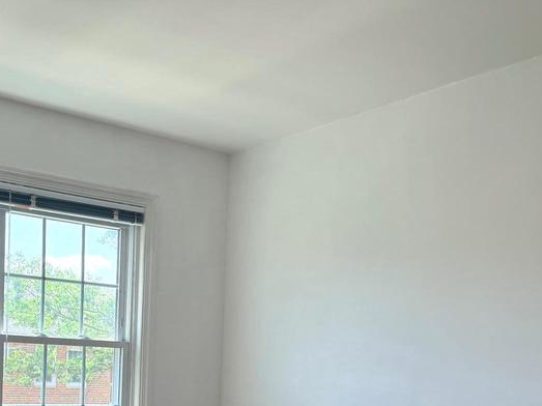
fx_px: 736
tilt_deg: -1.3
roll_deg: -2.3
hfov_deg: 38.9
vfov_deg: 29.1
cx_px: 108
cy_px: 395
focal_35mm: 47
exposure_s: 1/514
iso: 100
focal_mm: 6.76
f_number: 1.78
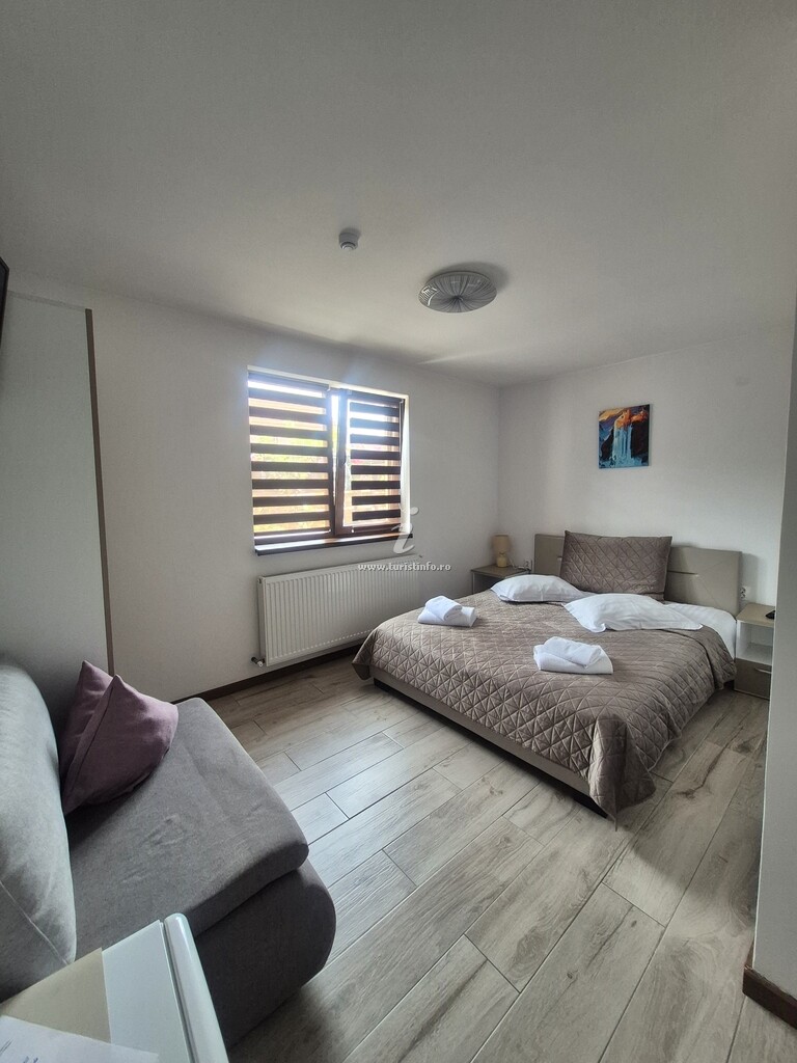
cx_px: 398
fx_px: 399
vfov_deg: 106.2
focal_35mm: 13
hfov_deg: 89.9
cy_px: 532
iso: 250
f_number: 2.2
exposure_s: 1/50
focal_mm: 1.74
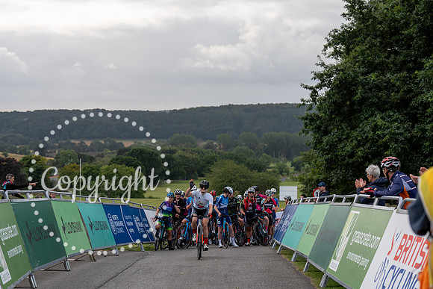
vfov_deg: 16.5
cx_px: 216
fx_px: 998
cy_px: 144
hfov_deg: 24.5
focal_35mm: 83
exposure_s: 1/800
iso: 125
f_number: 4
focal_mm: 83
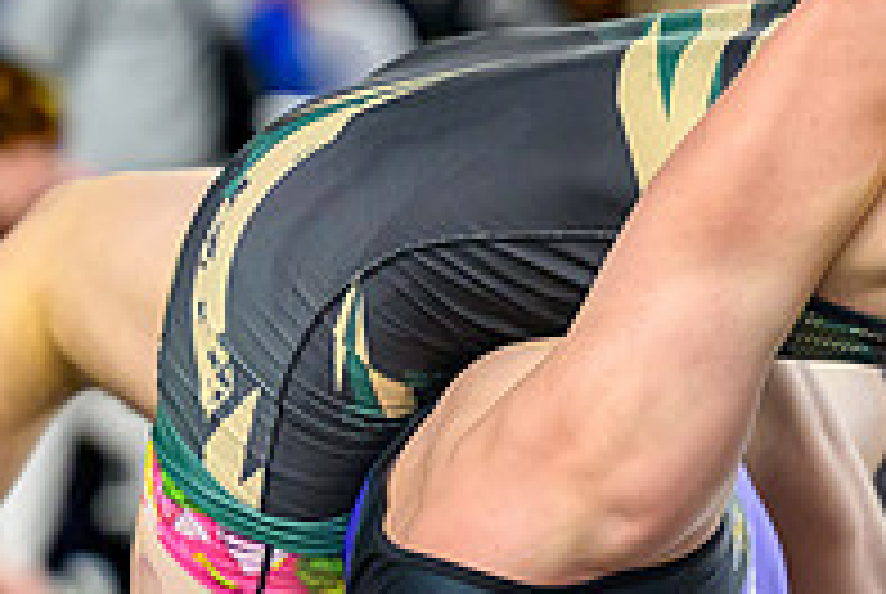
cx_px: 791
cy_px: 628
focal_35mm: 477
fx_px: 11757
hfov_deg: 4.3
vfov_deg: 2.9
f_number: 2.8
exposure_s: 1/800
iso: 2500
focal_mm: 125
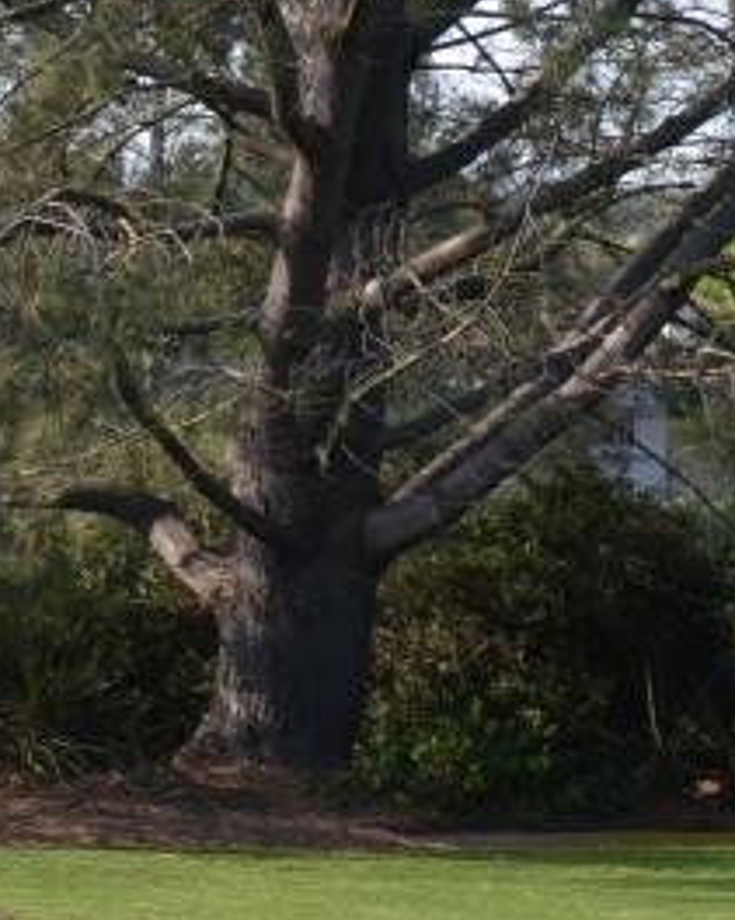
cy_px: 655
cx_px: 1602
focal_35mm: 131
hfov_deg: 10.5
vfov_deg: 14.7
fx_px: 3564
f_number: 7.1
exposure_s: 1/200
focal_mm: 24
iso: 200
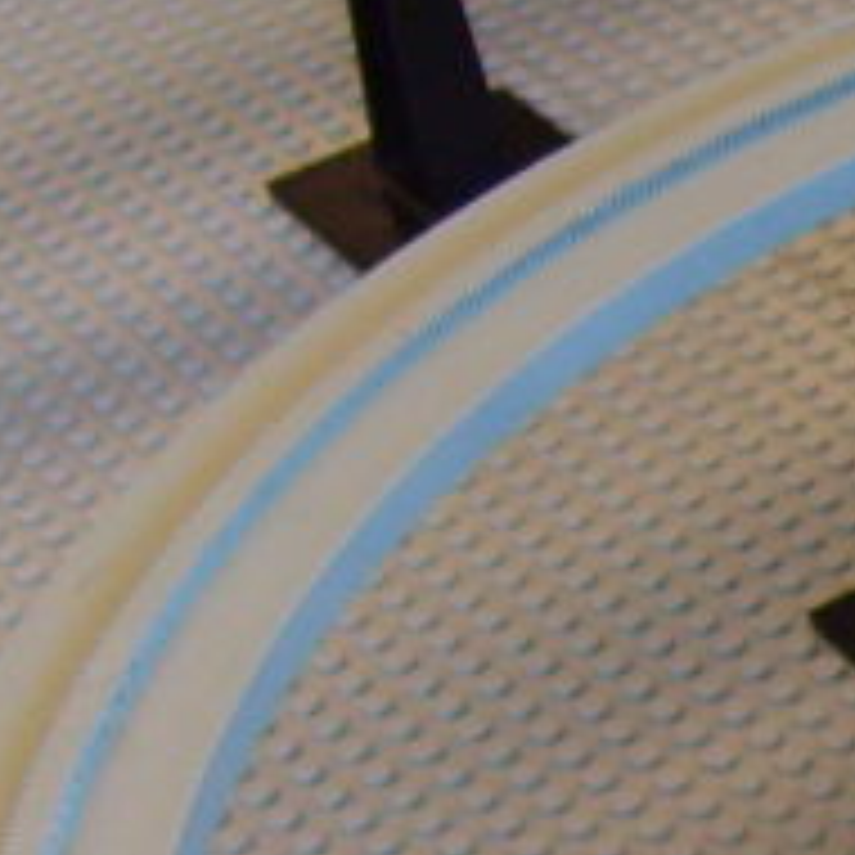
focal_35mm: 167
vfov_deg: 10.2
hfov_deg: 9.2
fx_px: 4667
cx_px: 2182
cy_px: 1143
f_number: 2.8
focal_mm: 5.8
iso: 100
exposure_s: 1/30
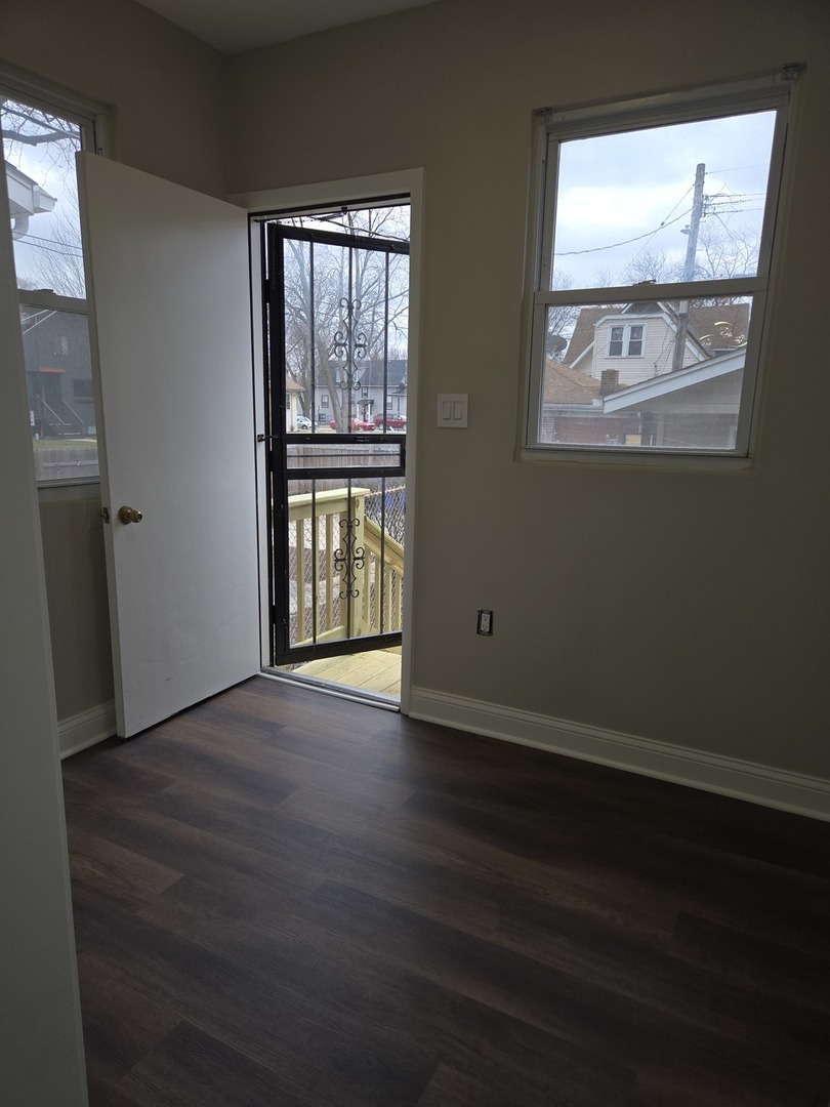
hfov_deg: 58.9
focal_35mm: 23
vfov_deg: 73.9
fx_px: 735
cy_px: 554
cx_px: 415
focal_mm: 5.4
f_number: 1.8
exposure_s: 1/144
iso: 25
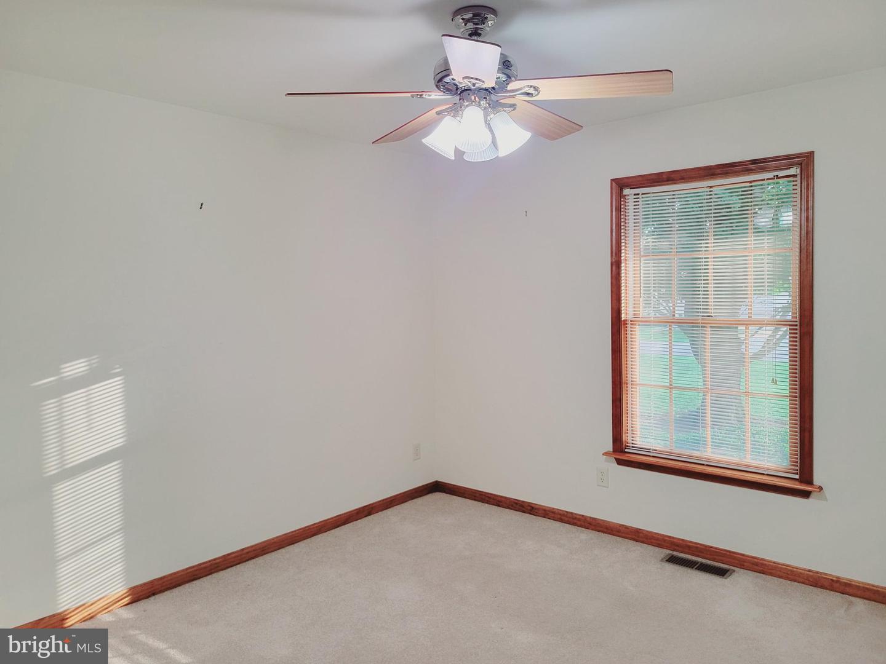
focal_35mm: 26
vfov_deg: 53.1
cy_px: 332
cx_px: 443
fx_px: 665
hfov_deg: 67.3
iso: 200
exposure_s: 1/120
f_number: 1.8
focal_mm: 5.4
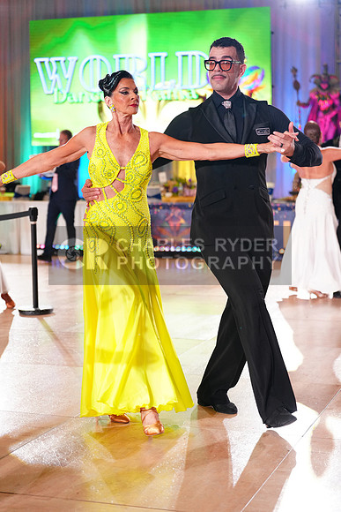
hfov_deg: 19.5
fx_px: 994
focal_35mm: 70
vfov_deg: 28.8
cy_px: 256
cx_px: 170
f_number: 2.8
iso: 2500
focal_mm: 70
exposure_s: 1/640
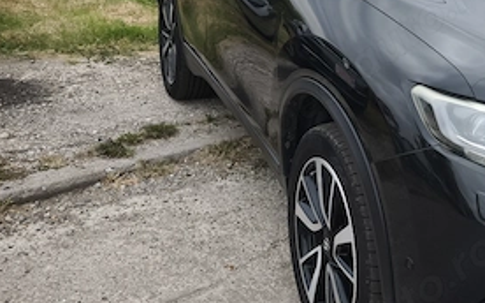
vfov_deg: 24.1
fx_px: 700
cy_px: 74
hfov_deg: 33.8
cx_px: 518
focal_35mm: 53
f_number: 1.6
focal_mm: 6.57
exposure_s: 1/133
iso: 50
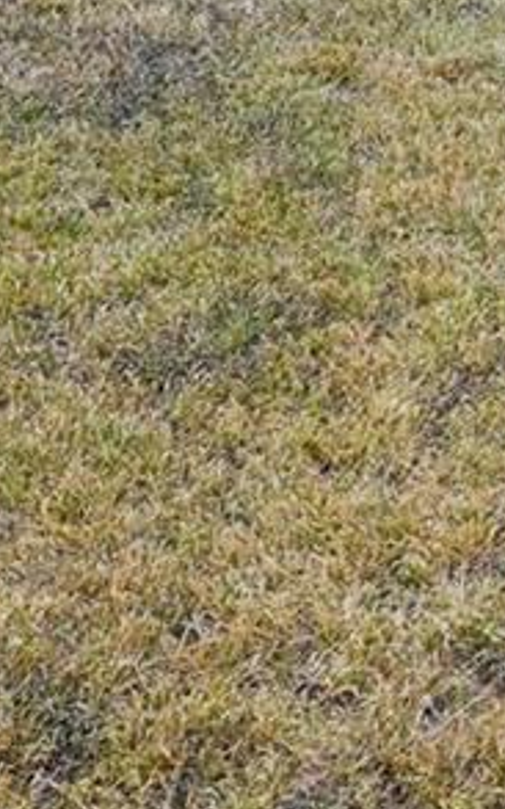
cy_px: -954
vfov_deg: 13.8
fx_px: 2666
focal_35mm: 121
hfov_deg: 8.9
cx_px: 1512
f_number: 5.6
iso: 100
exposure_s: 1/1000
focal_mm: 17
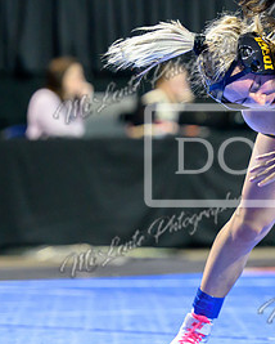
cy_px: 125
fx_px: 3435
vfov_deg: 5.7
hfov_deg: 4.6
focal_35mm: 338
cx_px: 288
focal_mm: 135
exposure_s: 1/800
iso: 3200
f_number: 2.8
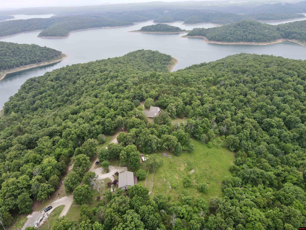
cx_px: 153
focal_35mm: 24
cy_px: 115
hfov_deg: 71.6
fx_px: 212
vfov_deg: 56.8
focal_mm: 4.5
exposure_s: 1/160
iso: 100
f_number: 2.8
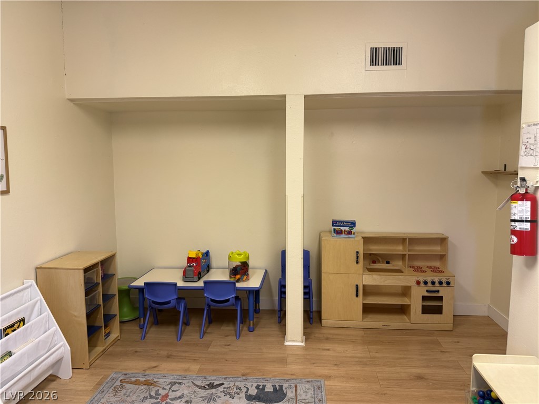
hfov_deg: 71.6
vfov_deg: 56.8
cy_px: 202
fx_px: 374
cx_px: 270
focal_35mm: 24
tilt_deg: -4.7
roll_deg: -0.5
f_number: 1.78
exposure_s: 1/60
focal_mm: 6.76
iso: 125
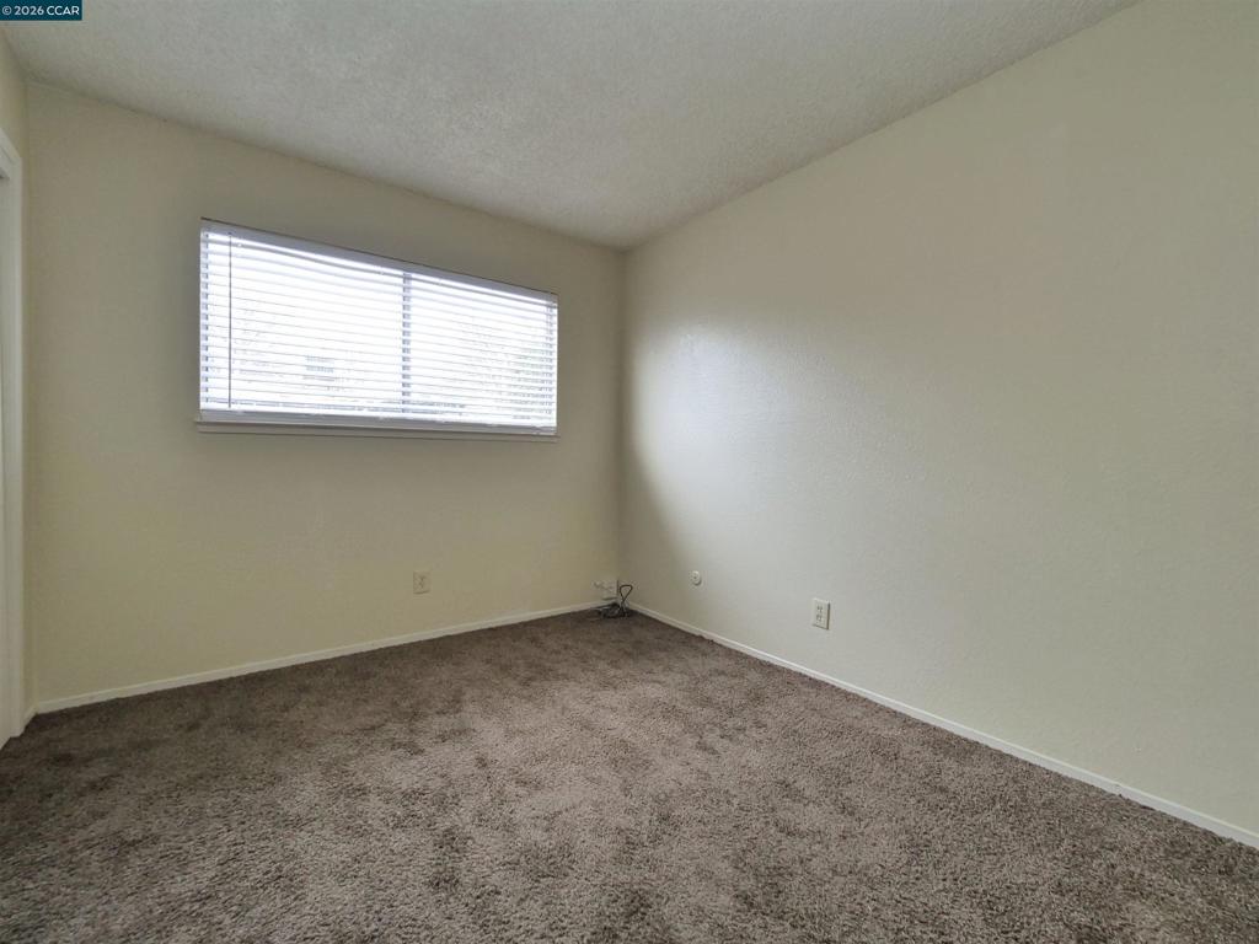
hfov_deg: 102.1
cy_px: 472
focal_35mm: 14
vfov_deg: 85.7
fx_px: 509
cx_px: 630
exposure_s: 1/160
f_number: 6.3
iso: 800
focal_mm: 7
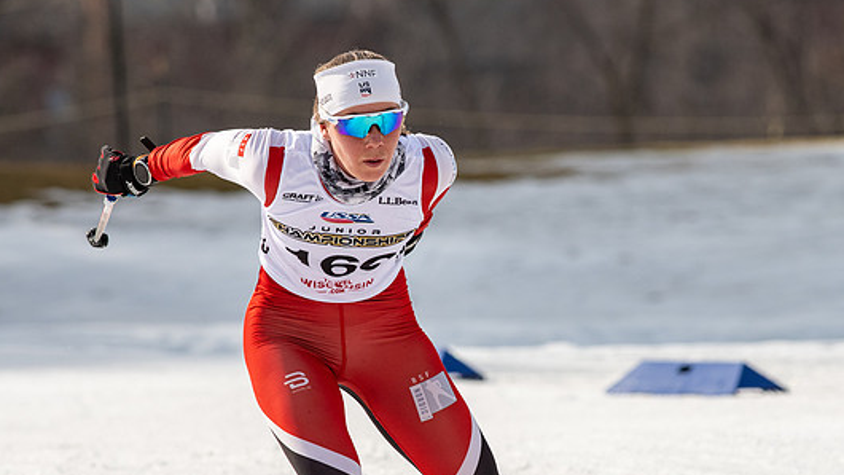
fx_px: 12375
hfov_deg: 3.9
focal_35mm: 553
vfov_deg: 2.2
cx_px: 450
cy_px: 293
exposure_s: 1/2000
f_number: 7.1
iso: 400
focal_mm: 300
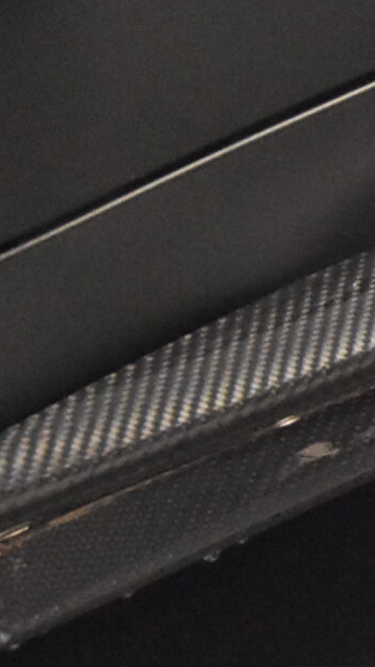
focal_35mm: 202
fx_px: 3574
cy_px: -114
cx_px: 1242
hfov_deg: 5.5
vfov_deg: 10.5
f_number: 8
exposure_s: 1/40
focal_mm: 31
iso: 6400
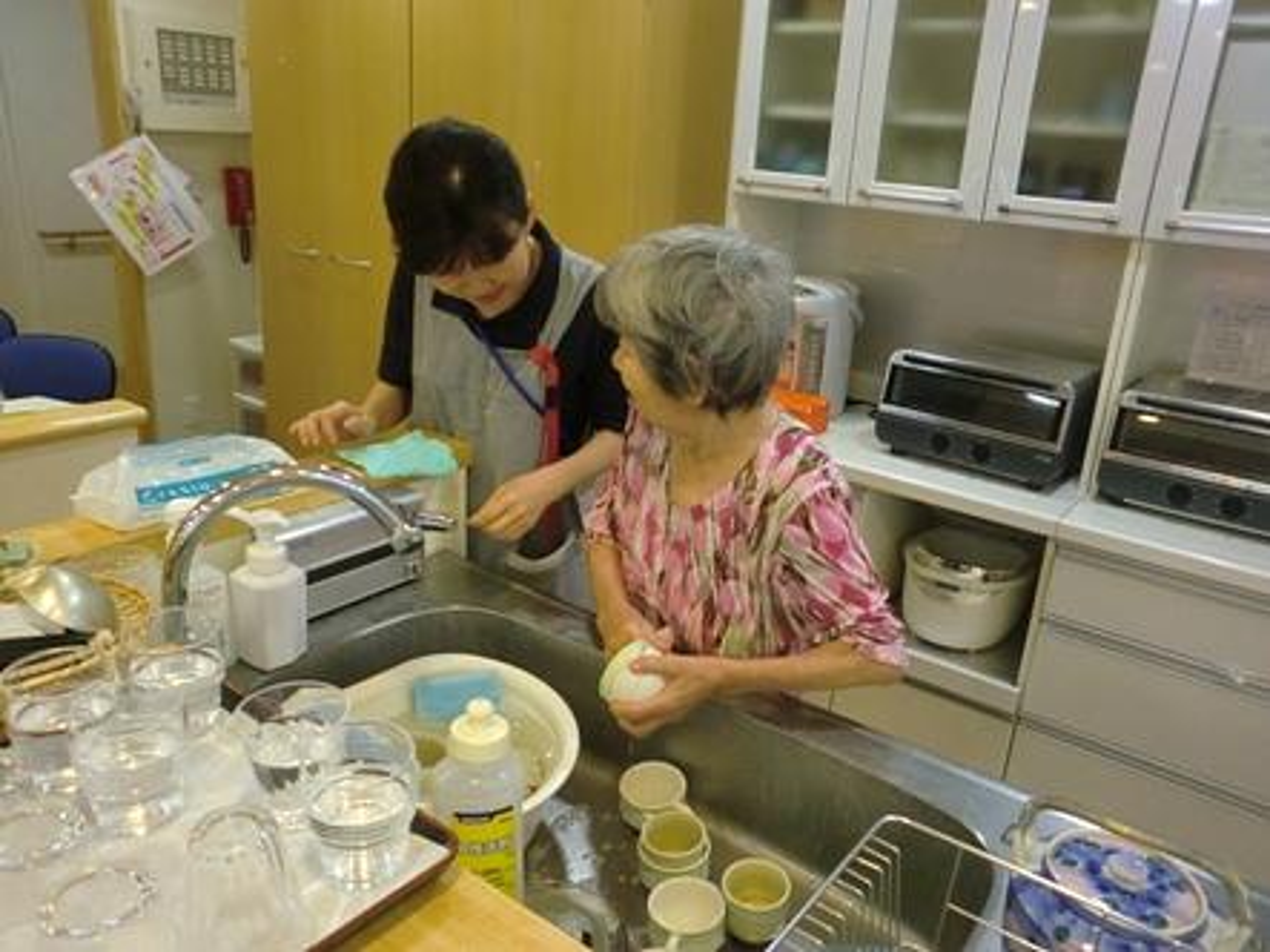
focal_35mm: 26
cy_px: 476
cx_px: 635
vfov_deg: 53.0
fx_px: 954
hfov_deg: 67.3
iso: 250
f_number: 2.6
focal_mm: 4.65
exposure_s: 1/60
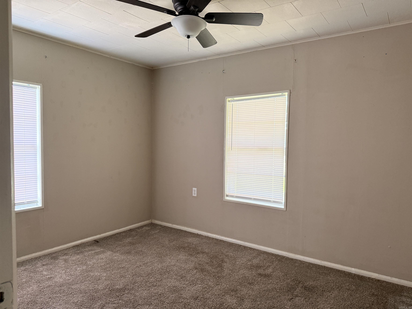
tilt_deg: -2.4
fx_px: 286
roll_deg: -2.0
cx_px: 206
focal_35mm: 24
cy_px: 154
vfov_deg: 56.8
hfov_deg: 71.6
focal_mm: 6.76
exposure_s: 1/65
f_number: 1.78
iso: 200
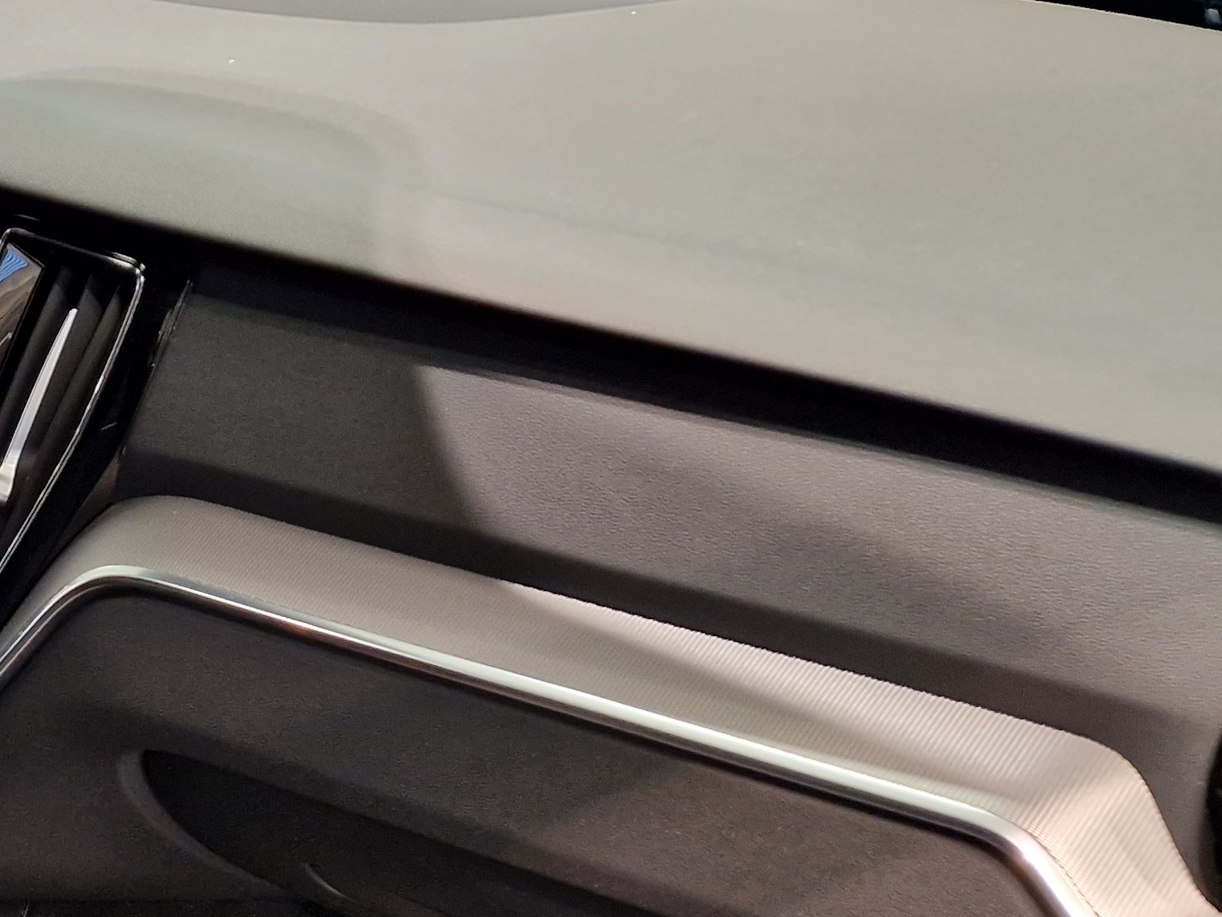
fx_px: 2083
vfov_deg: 23.6
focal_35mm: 59
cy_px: 942
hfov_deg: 27.6
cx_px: -340
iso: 320
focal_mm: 5.4
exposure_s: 1/50
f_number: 1.8
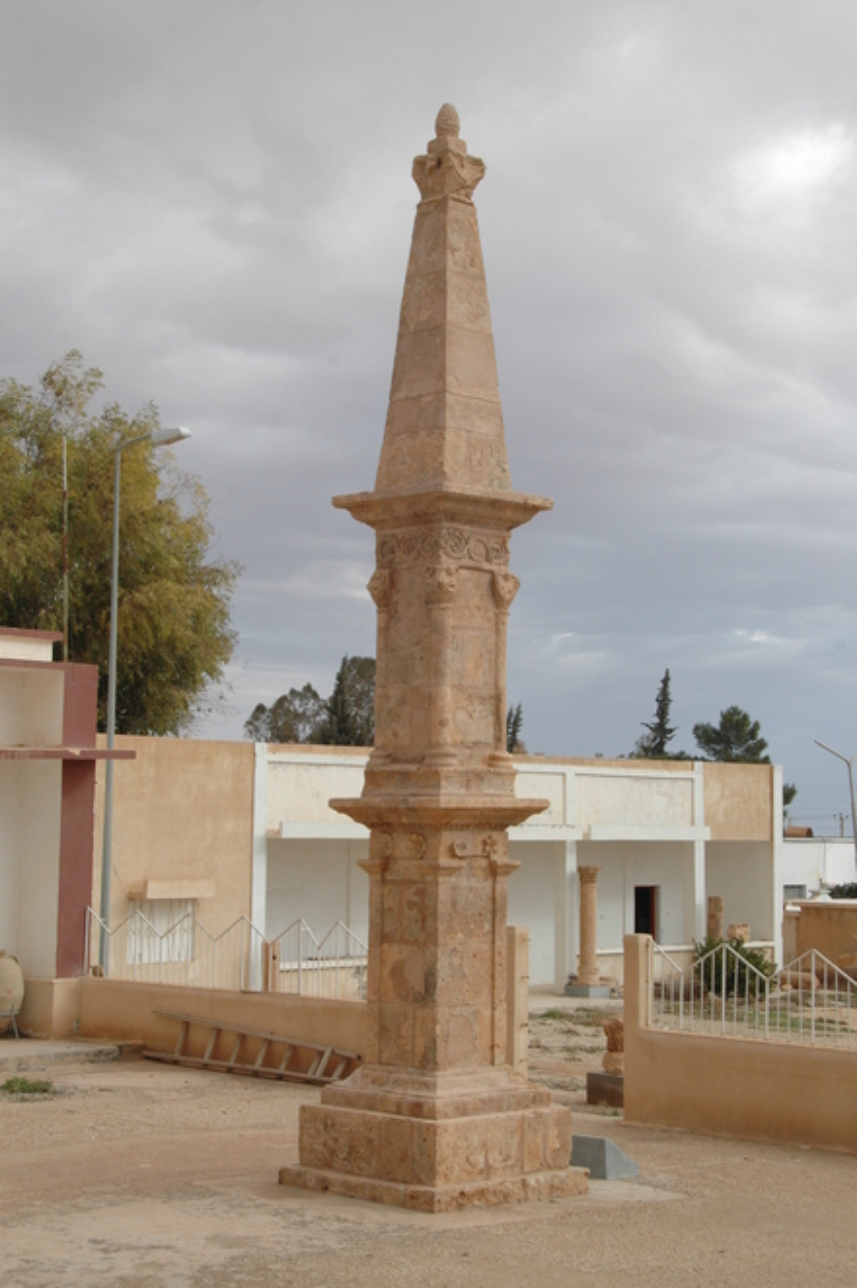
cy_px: 644
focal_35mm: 60
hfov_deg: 22.6
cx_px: 428
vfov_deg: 33.4
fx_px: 2145
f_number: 11
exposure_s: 1/500
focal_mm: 40
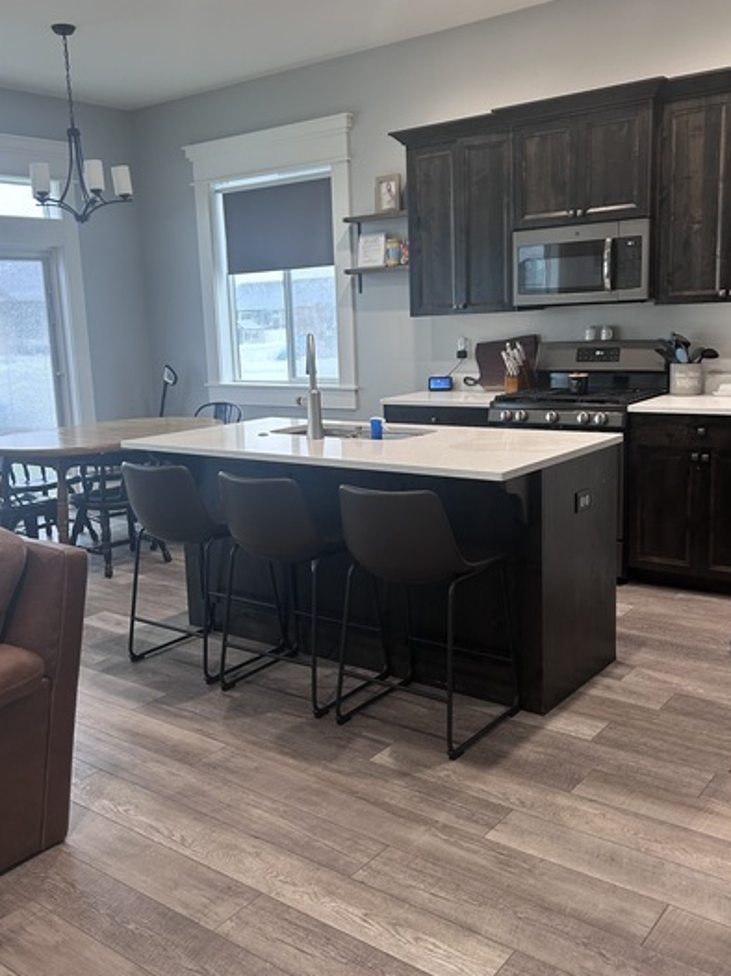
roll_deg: +2.2
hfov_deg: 42.8
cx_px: 323
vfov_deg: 55.4
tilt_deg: -10.9
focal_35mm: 33
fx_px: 930
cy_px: 480
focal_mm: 5.7
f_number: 1.5
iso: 100
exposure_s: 1/60
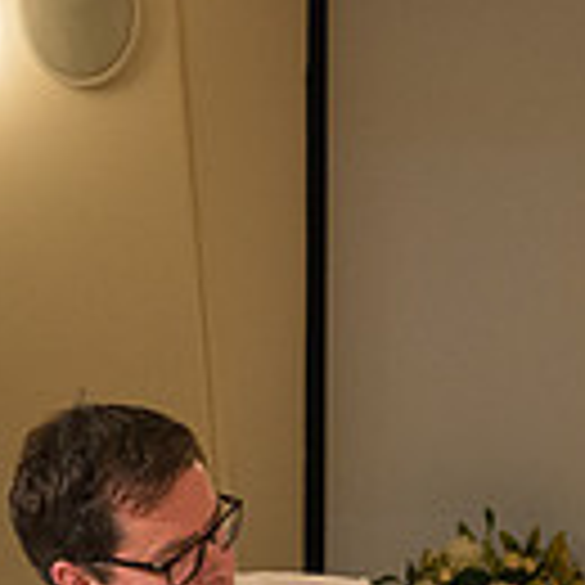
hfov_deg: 10.3
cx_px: 657
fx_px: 3193
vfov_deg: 10.3
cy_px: 682
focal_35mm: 167
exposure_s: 1/125
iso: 2500
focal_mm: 44
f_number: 4
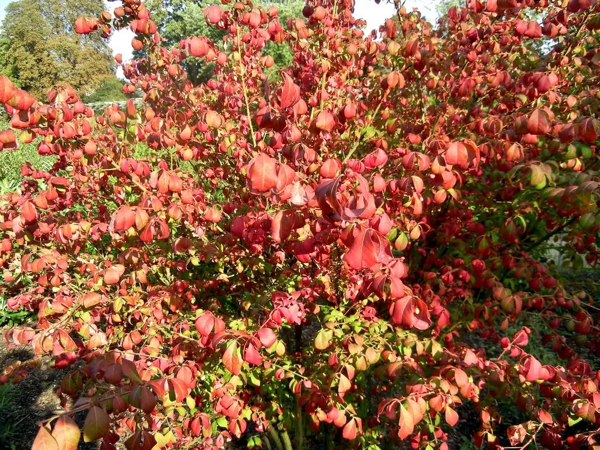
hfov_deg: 60.0
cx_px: 300
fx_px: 520
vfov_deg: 46.8
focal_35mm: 30
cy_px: 225
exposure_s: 1/407
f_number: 3.5
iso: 160
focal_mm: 5.4
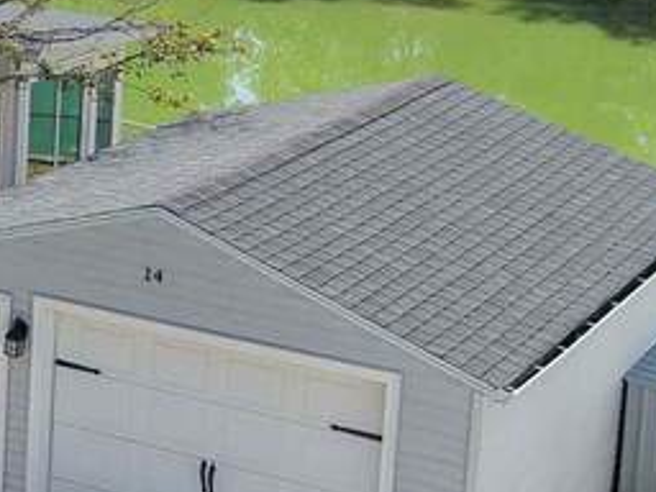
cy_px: 0
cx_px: -582
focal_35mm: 120
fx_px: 2274
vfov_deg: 12.2
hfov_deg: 14.2
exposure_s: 1/5000
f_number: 1.8
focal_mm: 8.67
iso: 400
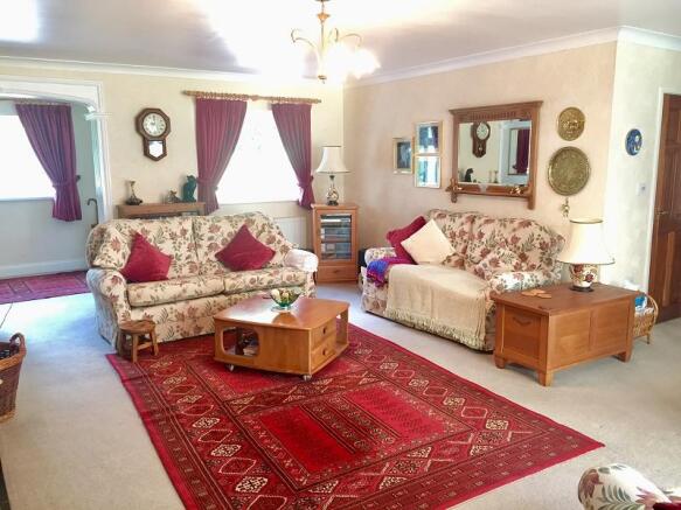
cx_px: 340
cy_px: 255
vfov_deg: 48.2
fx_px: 570
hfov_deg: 61.7
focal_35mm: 29
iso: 125
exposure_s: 1/33
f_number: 2.2
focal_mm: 4.15
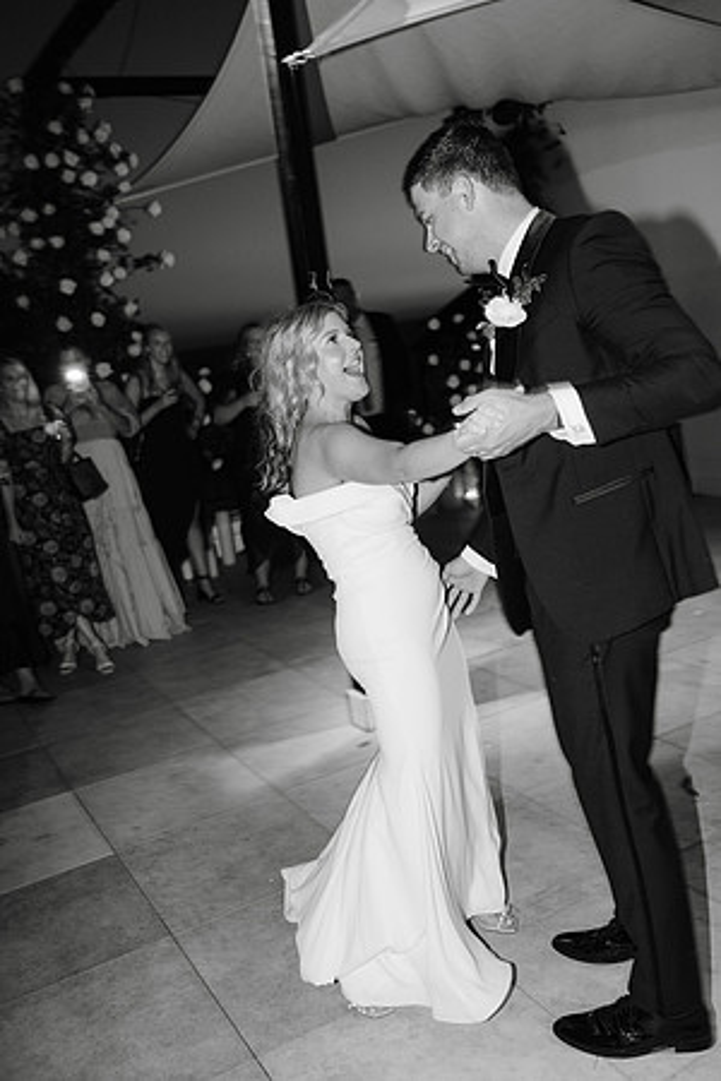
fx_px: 1051
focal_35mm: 35
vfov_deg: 54.4
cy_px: 540
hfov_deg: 37.9
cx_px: 360
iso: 640
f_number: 2.8
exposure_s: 1/40
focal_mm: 35
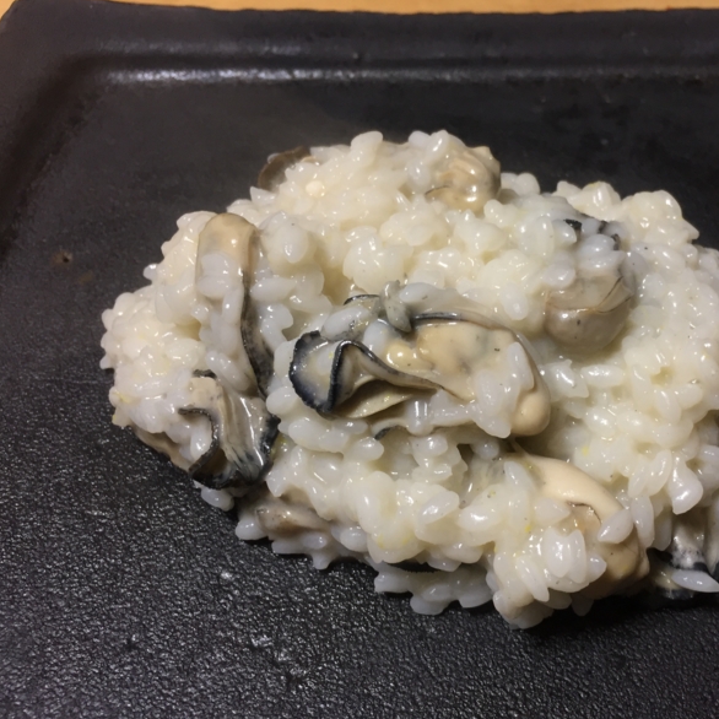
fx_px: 822
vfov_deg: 47.2
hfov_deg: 46.6
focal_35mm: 35
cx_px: 471
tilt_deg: -49.3
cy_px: 366
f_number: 2.2
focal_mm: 4.15
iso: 100
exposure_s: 1/33
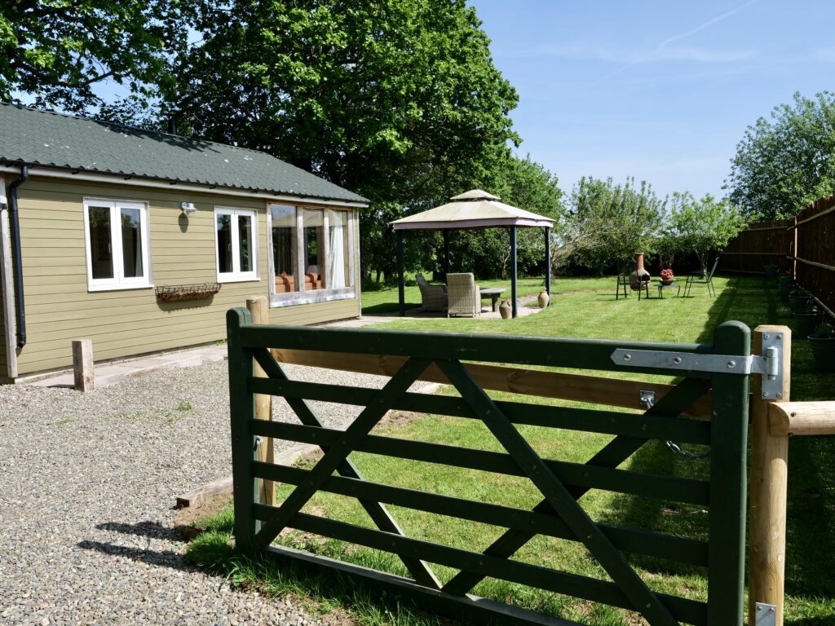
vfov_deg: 46.8
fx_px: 724
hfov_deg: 60.0
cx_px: 418
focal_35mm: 30
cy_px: 313
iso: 200
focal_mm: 15
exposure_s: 1/500
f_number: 6.3
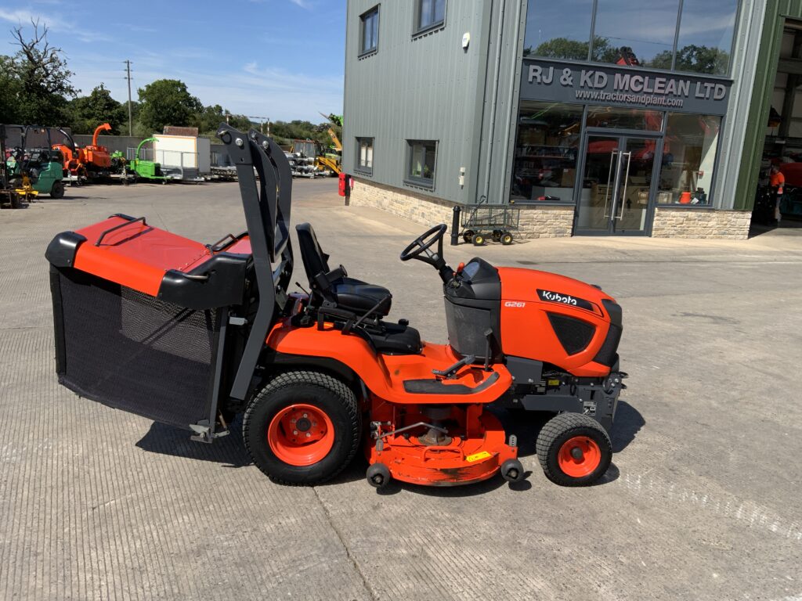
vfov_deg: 48.2
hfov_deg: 61.7
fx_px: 672
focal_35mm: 29
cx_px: 401
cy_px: 300
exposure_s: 1/1848
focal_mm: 3
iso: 16
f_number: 1.8
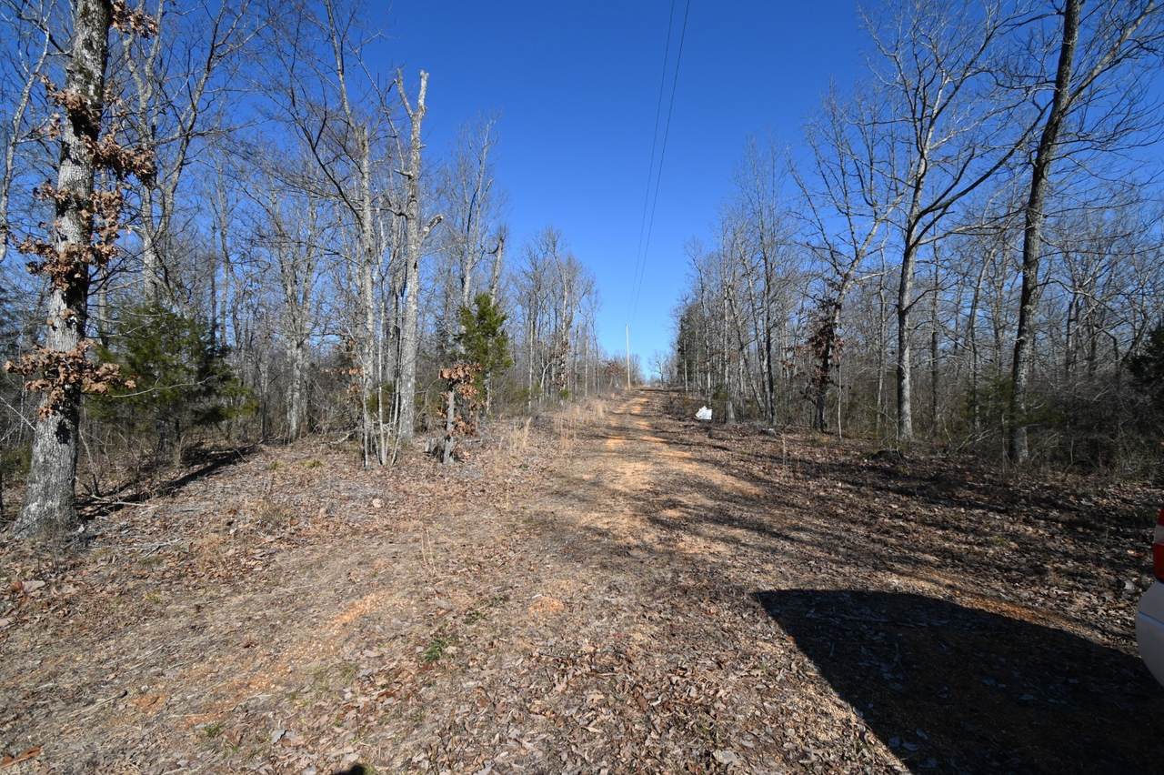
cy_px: 388
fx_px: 485
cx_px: 582
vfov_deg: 77.3
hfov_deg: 100.4
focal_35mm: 15
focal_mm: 10
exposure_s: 1/800
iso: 100
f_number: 4.5
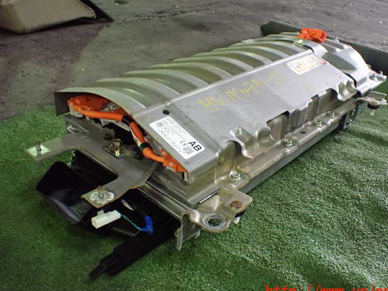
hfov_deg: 55.2
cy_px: 141
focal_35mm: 33
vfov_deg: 43.0
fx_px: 370
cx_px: 213
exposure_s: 1/100
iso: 800
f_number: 2.3
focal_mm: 5.4
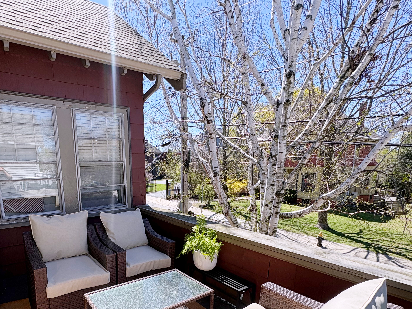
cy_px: 209
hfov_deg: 80.0
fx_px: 238
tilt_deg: -10.3
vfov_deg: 64.1
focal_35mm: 20
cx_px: 150
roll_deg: +1.0
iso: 50
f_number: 2.2
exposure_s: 1/565
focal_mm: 2.22
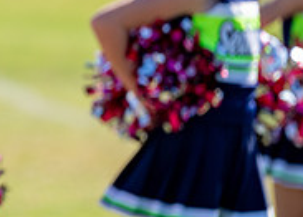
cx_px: -211
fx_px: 6450
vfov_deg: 1.9
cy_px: 12
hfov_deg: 2.7
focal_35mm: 749
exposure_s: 1/2000
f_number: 2.8
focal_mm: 191
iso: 200
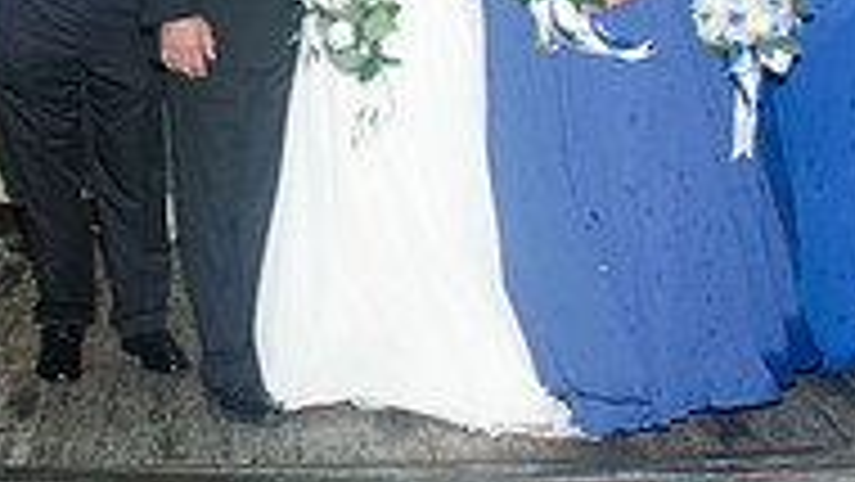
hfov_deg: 24.5
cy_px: -86
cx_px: 243
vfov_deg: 13.7
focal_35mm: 86
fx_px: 1950
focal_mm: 18
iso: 400
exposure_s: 1/30
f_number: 5
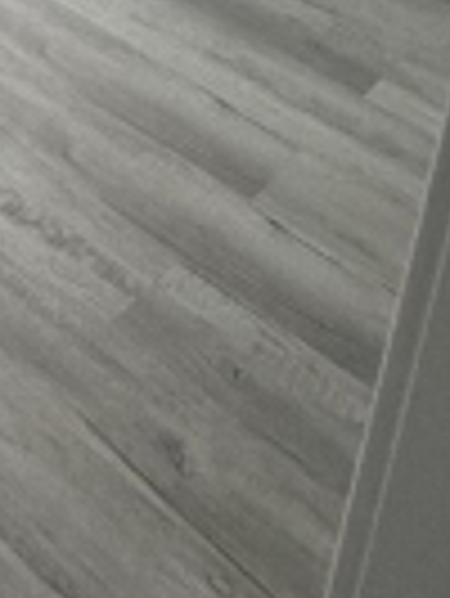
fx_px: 1211
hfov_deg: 15.2
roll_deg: +1.7
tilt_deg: -15.1
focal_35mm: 70
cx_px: -544
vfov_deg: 19.9
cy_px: -488
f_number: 2.2
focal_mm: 2.22
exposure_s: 1/120
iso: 125
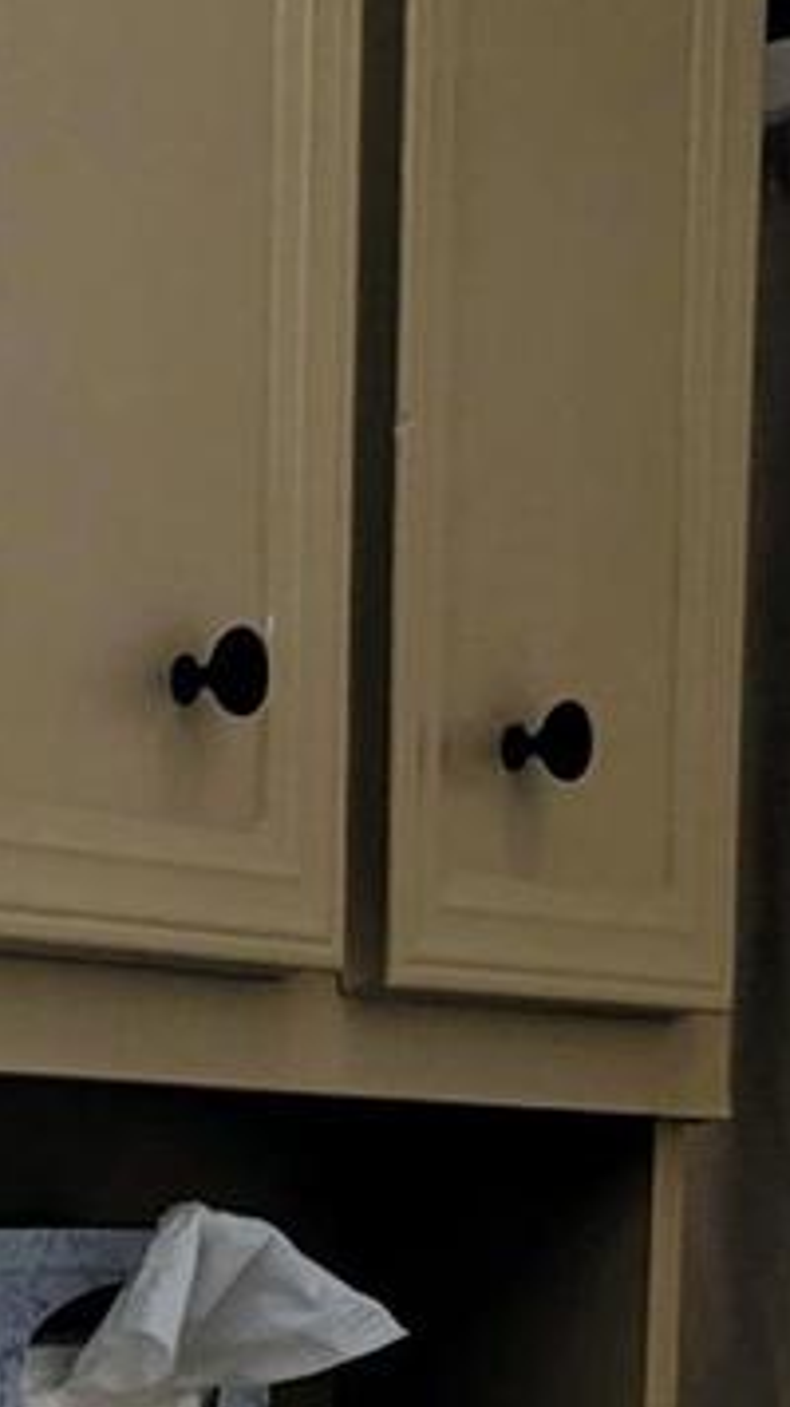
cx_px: -648
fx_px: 3951
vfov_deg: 18.5
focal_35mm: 106
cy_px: 1937
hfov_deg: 10.7
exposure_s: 1/40
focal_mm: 6.81
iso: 66
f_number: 1.85
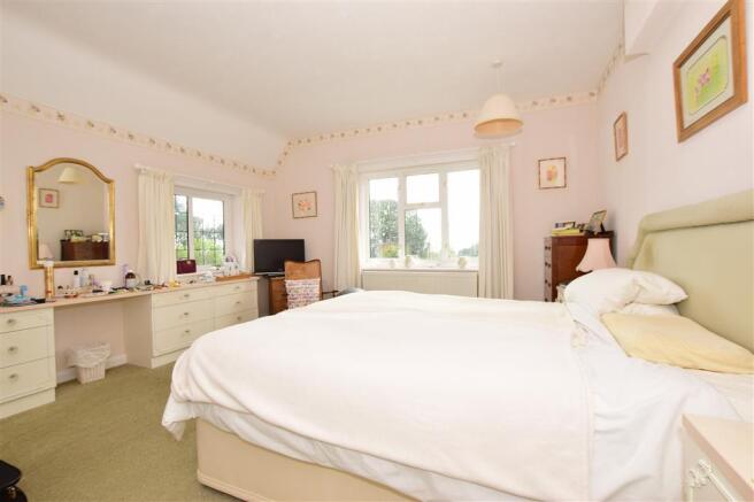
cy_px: 251
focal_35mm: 15
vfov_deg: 77.3
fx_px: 314
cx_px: 377
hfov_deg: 100.4
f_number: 8
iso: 400
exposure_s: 1/60
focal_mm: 10
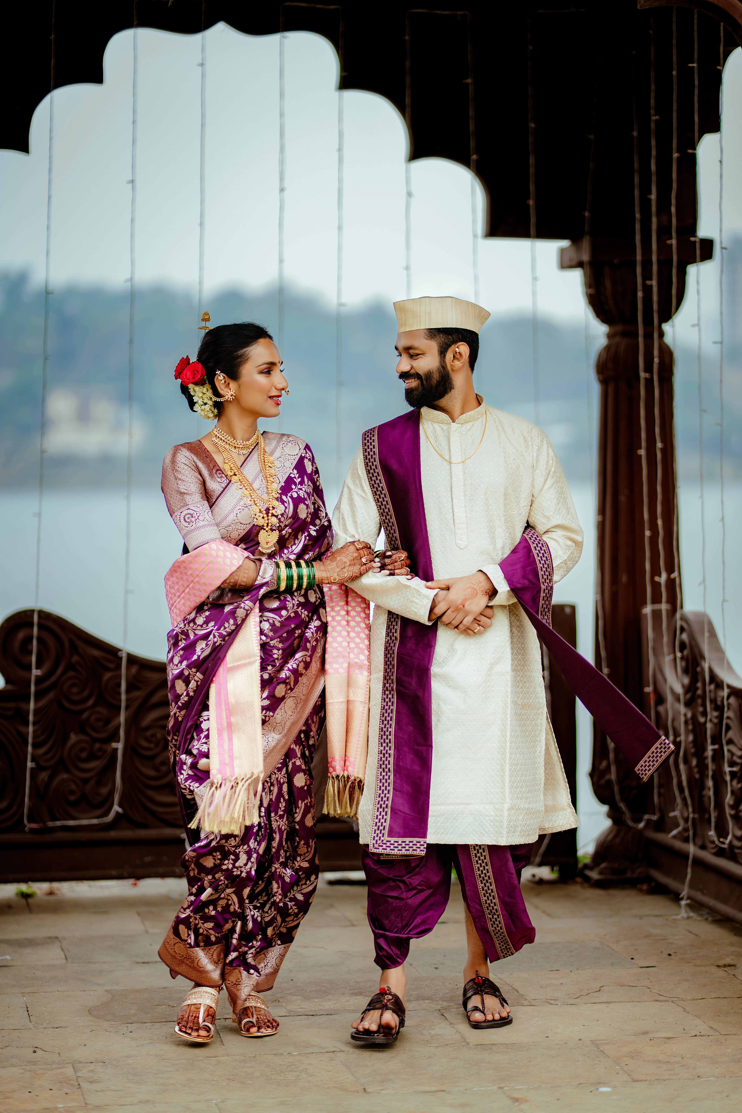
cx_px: 371
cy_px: 556
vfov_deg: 23.9
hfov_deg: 16.1
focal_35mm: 85
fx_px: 2628
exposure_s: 1/800
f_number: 1.6
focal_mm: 85
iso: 200
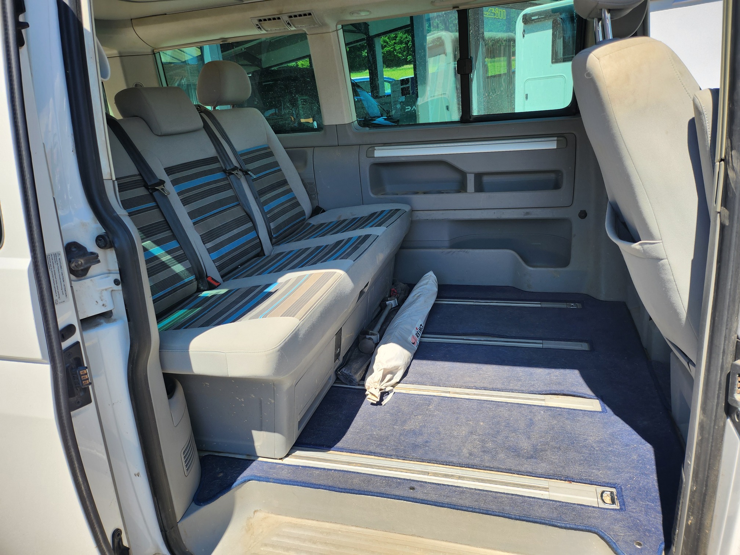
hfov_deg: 71.6
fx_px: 513
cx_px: 370
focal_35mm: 24
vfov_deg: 56.8
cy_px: 278
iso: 50
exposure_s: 1/989
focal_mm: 5
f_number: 1.8
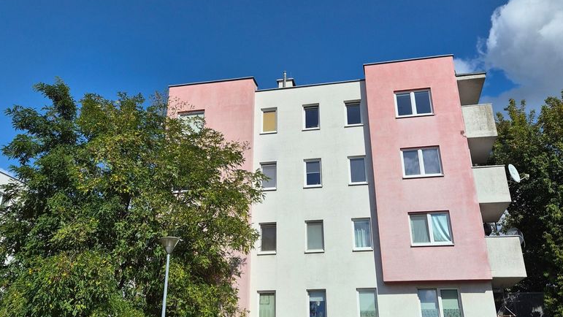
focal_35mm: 26
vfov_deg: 43.8
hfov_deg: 71.9
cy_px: 108
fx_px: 388
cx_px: 275
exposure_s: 1/7696
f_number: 1.8
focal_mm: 5.4
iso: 64
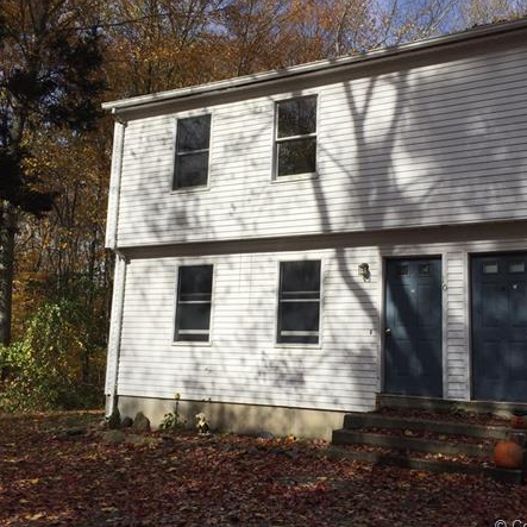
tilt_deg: +8.3
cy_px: 252
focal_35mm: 37
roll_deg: -1.4
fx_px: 637
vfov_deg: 44.9
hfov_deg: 44.8
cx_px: 296
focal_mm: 4.15
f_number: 2.2
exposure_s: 1/3300
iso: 32
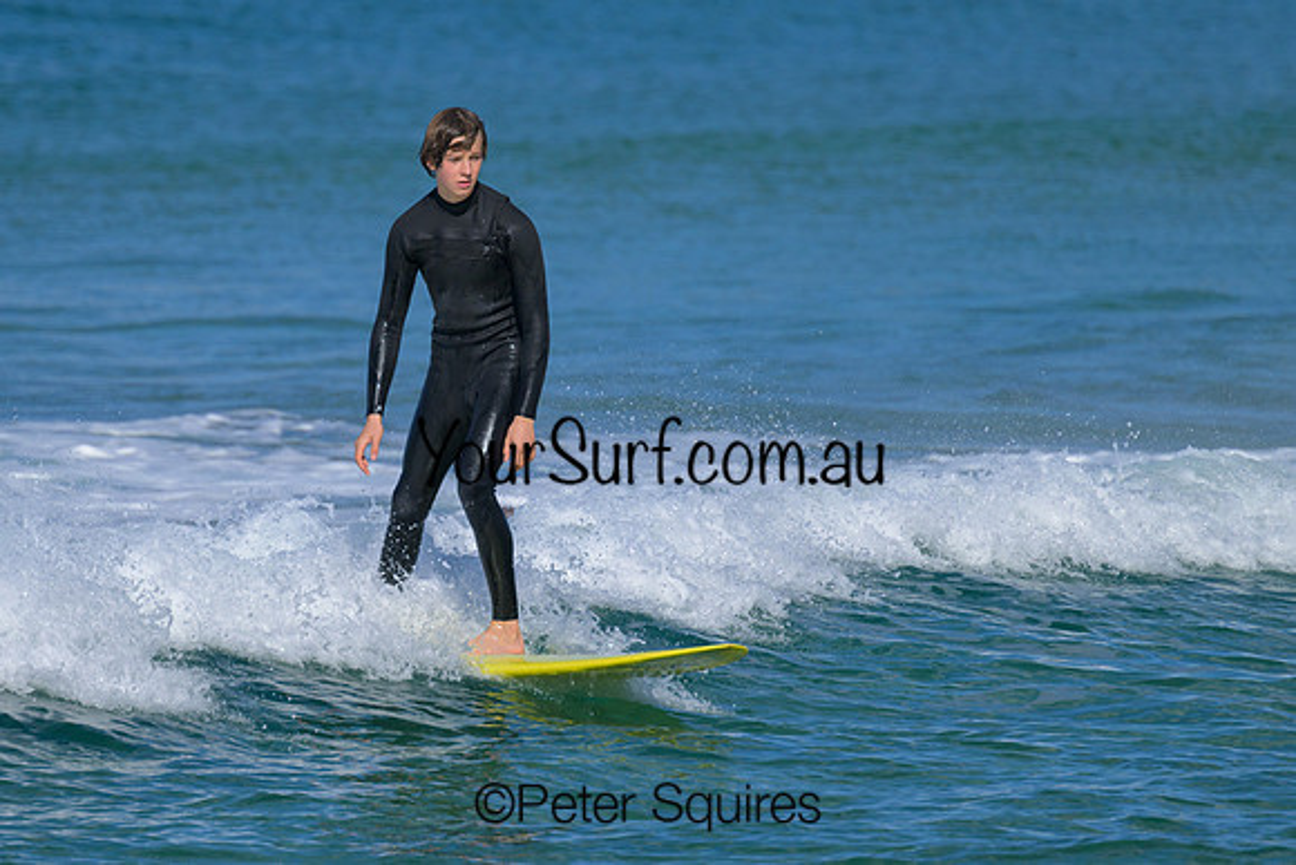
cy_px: 423
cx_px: 503
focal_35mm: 769
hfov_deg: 2.7
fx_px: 27688
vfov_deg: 1.8
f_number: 8
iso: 360
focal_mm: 560
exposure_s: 1/2000
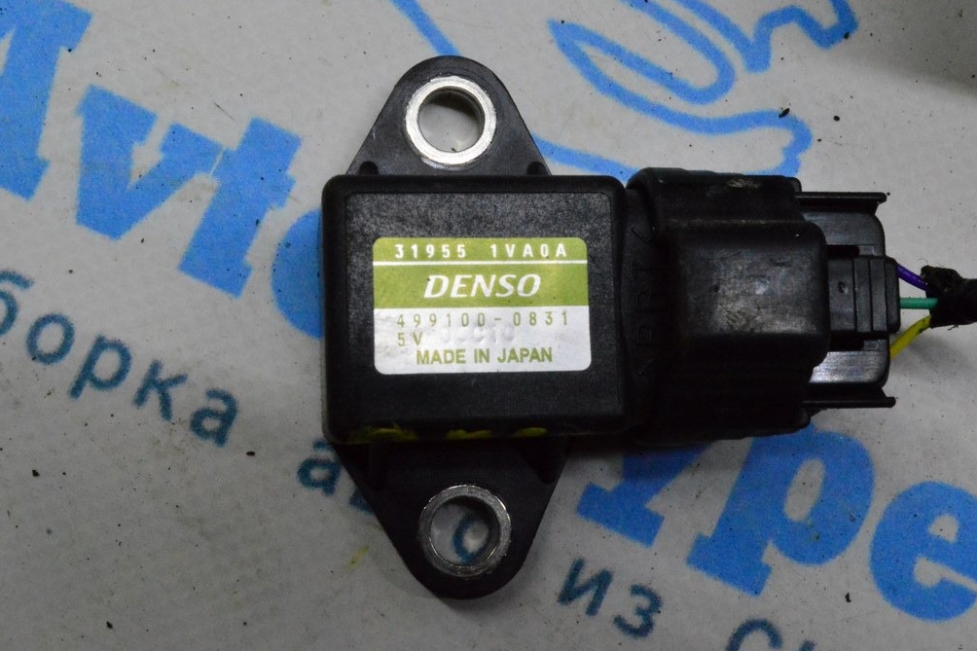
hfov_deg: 38.2
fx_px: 1411
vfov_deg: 26.0
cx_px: 496
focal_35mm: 52
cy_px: 328
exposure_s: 1/50
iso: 6400
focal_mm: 34
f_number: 29
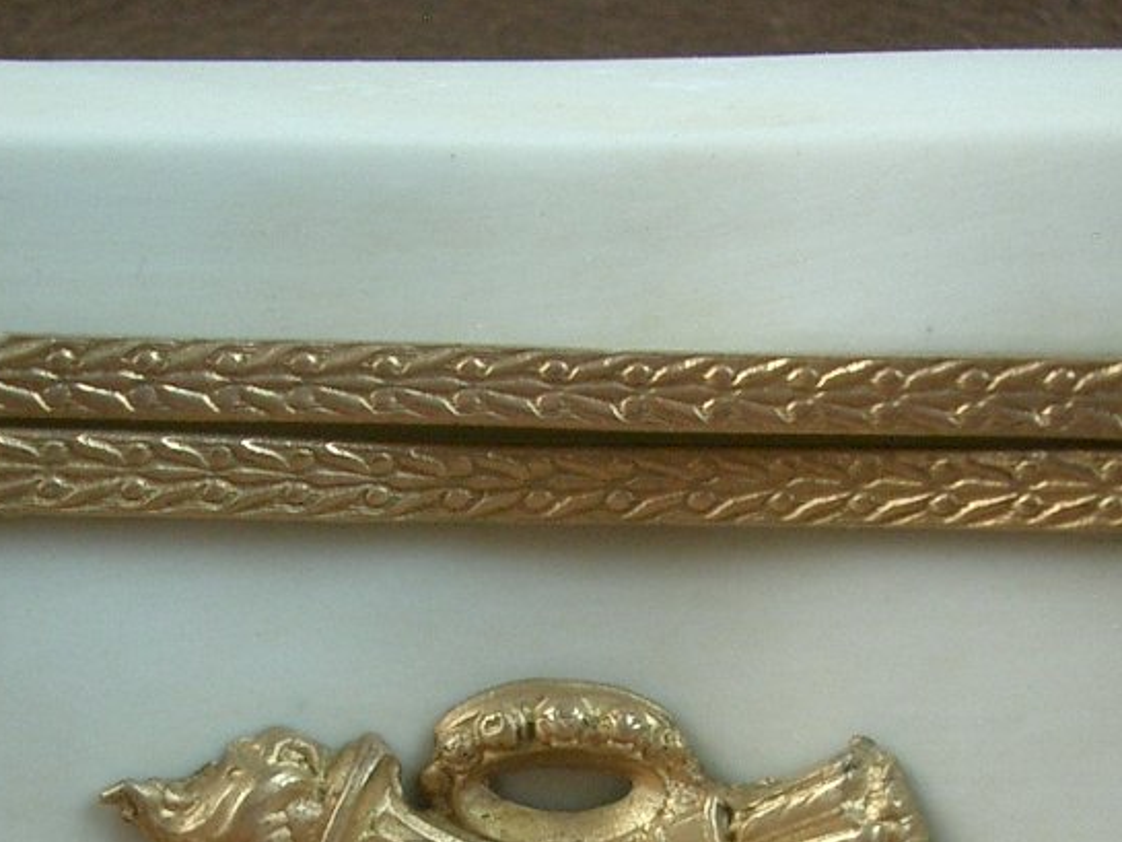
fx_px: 2496
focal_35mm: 77
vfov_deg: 18.6
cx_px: 550
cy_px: 846
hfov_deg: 25.3
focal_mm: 5.8
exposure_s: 1/60
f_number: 2.6
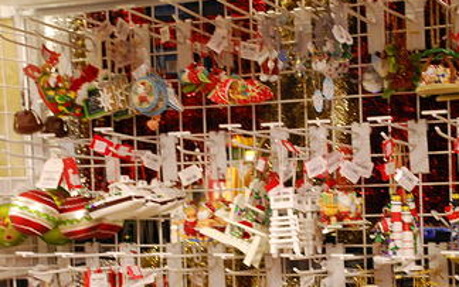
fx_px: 973
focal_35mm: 78
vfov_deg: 16.8
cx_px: 310
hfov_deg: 26.4
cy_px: 193
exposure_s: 1/15
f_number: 4.5
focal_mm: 35
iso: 800
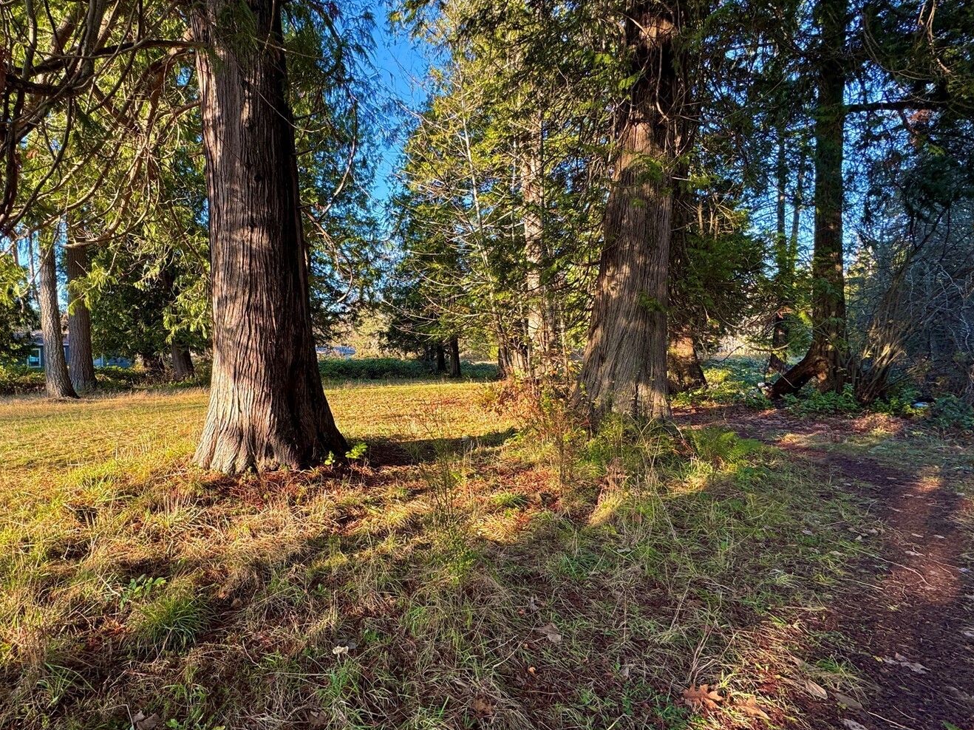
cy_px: 359
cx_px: 402
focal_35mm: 17
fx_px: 478
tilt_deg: -2.3
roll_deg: +0.5
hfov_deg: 90.2
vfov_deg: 74.7
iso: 40
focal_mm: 2.22
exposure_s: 1/119
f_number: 2.2
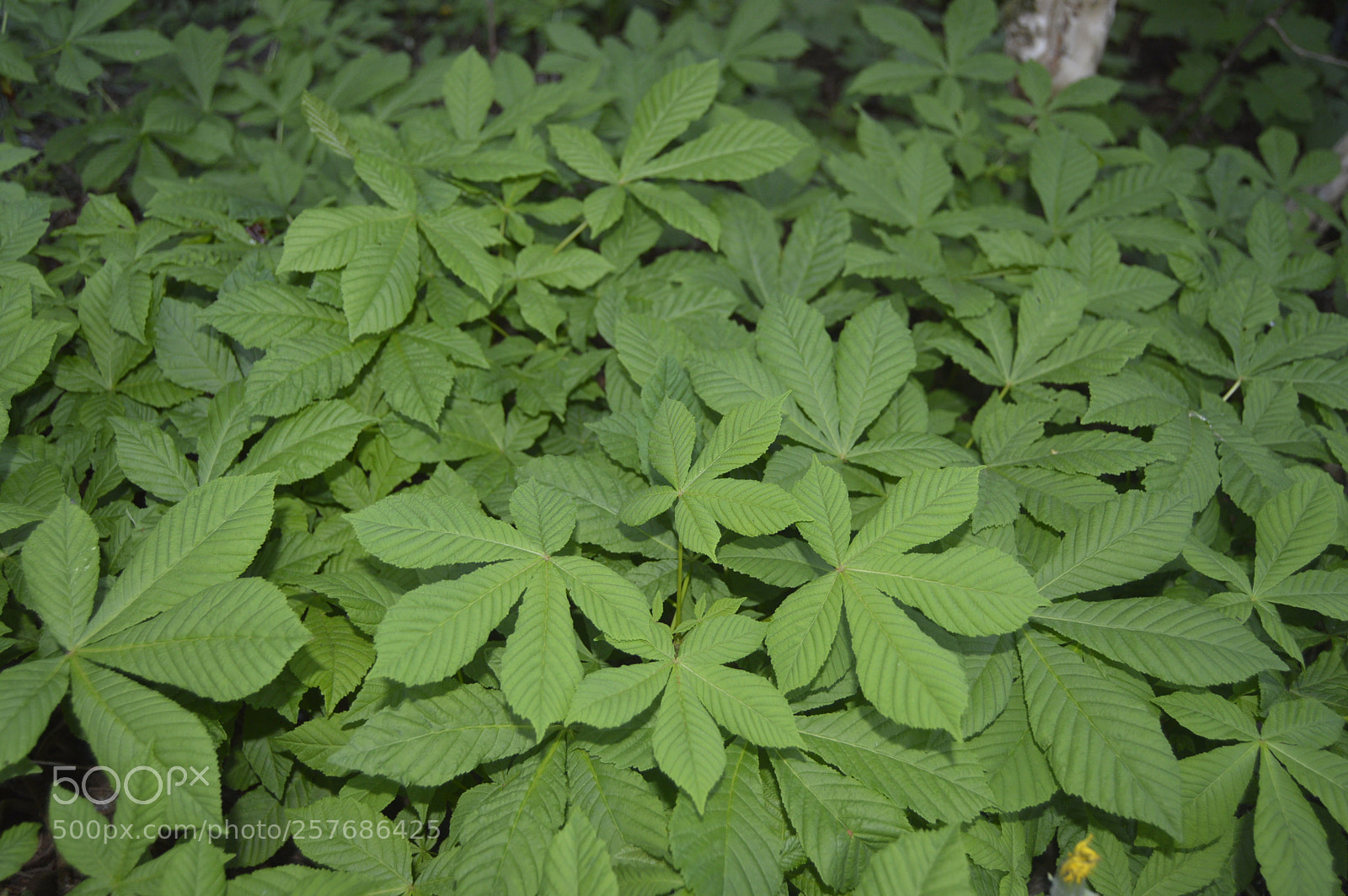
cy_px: 448
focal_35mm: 33
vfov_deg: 39.9
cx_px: 674
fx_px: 1235
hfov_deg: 57.3
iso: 400
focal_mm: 22
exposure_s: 1/60
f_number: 3.5
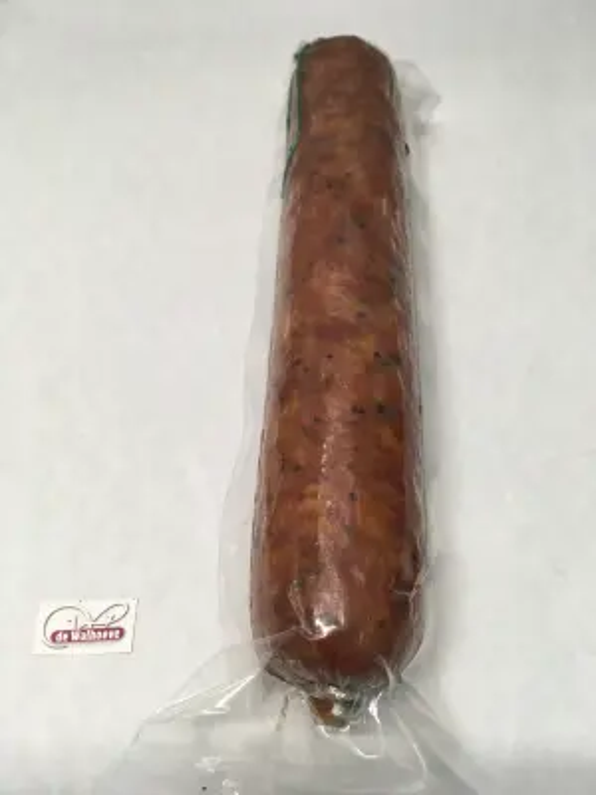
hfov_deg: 48.2
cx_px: 298
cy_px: 398
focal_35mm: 29
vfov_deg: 61.7
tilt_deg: -58.6
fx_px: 666
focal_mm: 4.15
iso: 32
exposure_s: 1/33
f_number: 2.2
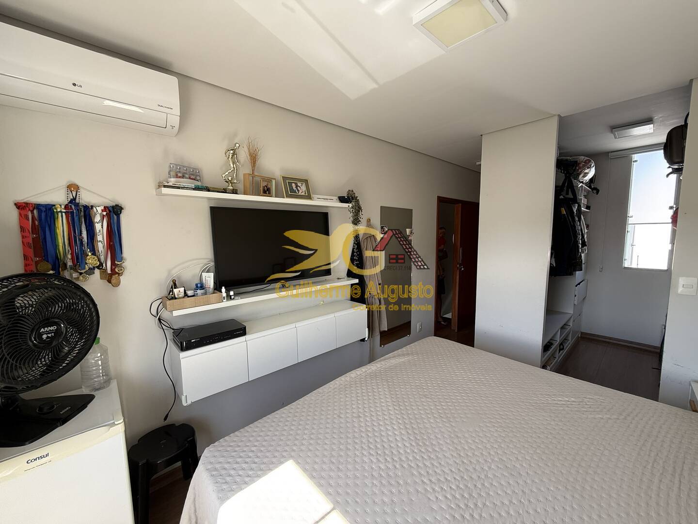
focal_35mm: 14
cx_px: 349
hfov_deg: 102.1
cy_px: 262
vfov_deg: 85.7
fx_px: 282
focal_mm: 2.22
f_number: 2.2
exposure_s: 1/99
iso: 64
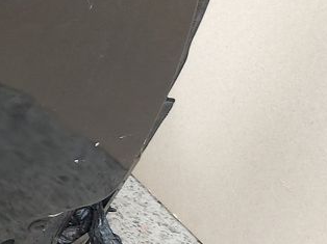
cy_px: 71
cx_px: -363
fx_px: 1001
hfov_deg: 14.7
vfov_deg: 13.9
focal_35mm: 106
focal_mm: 5.23
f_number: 1.8
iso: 40
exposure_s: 1/50
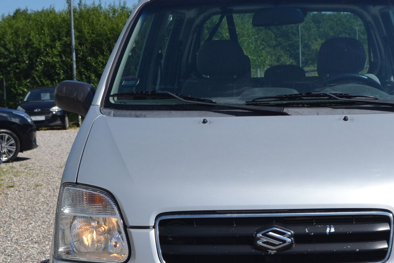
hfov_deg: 24.3
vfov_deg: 16.4
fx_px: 908
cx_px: 278
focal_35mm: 83
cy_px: 184
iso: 100
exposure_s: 1/400
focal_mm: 28
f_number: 9
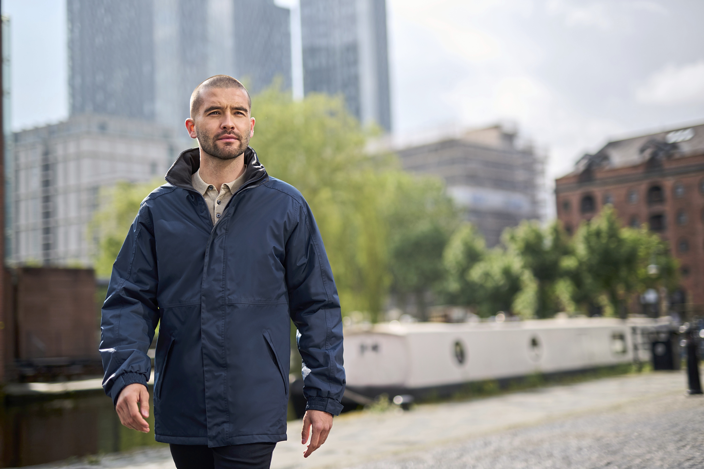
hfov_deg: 39.6
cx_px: 352
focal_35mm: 50
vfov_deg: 27.0
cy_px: 234
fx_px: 978
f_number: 1.4
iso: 200
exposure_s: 1/5000
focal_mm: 50
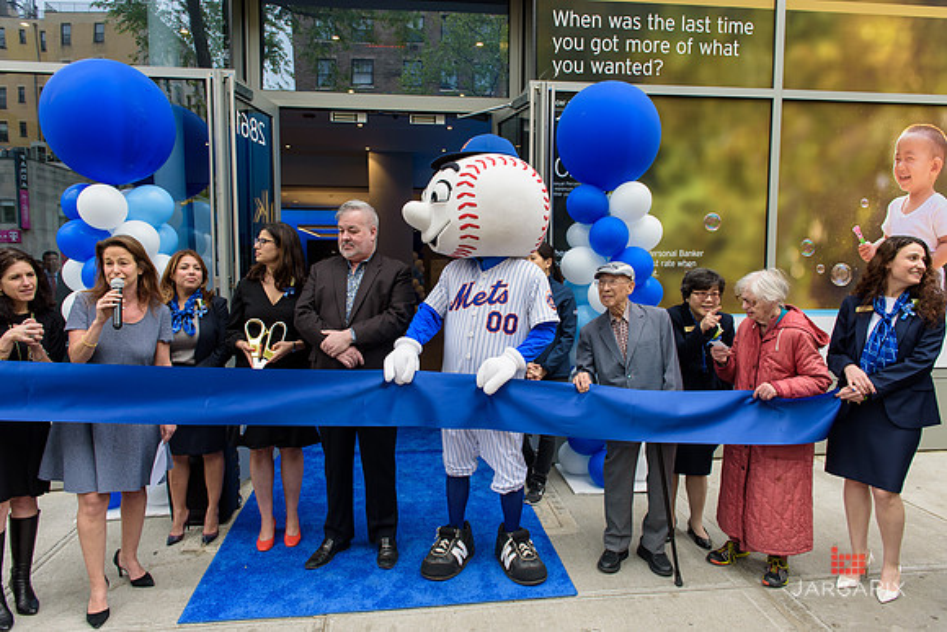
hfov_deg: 73.7
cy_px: 316
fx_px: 631
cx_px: 474
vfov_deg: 53.2
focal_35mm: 24
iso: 200
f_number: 5
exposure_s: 1/250
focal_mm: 24
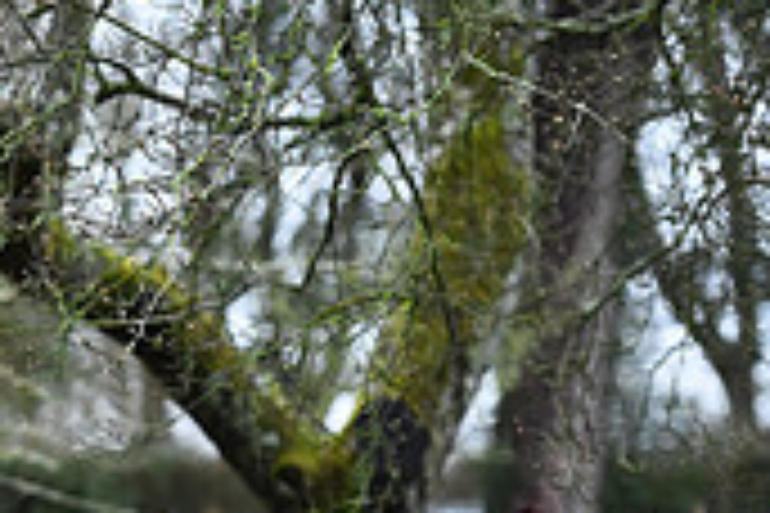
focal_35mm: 425
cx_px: -513
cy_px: 765
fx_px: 9090
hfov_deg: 4.8
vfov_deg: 3.2
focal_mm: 125
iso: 3200
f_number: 3.5
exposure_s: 1/1250
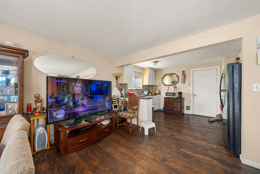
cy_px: 87
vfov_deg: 90.0
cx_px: 130
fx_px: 87
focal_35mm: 12
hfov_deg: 112.6
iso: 1000
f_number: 8
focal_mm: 12
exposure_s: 1/10
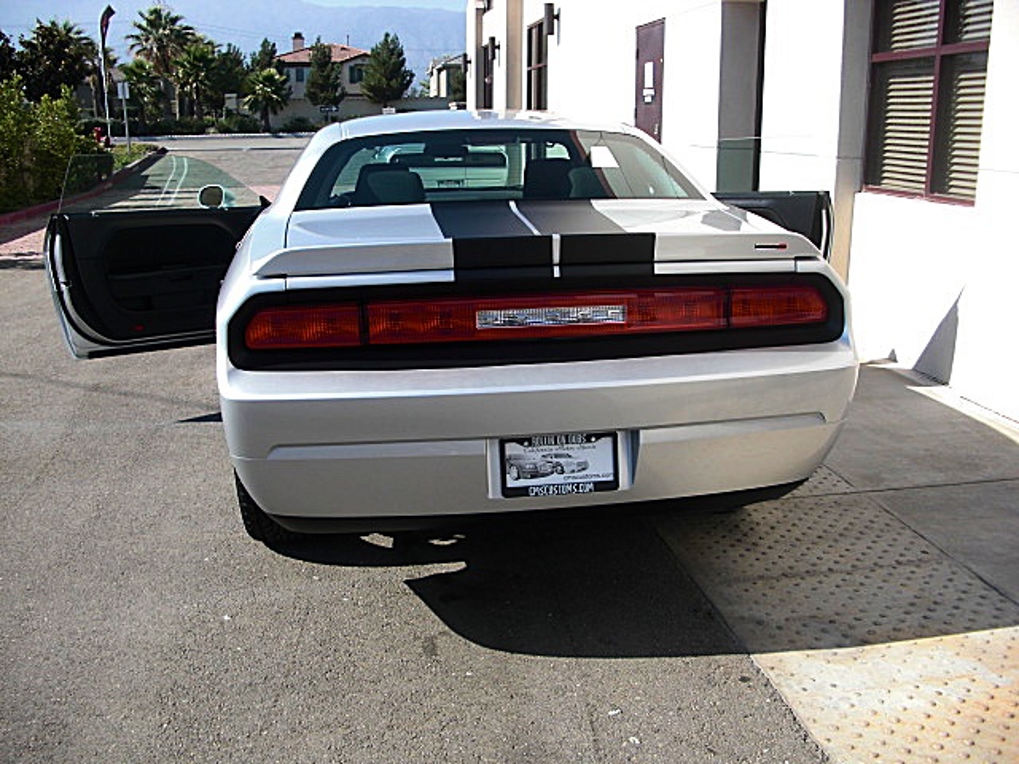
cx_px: 510
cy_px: 382
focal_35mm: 36
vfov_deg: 39.7
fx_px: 1060
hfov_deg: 51.4
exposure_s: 1/640
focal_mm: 6.3
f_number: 2.8
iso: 50
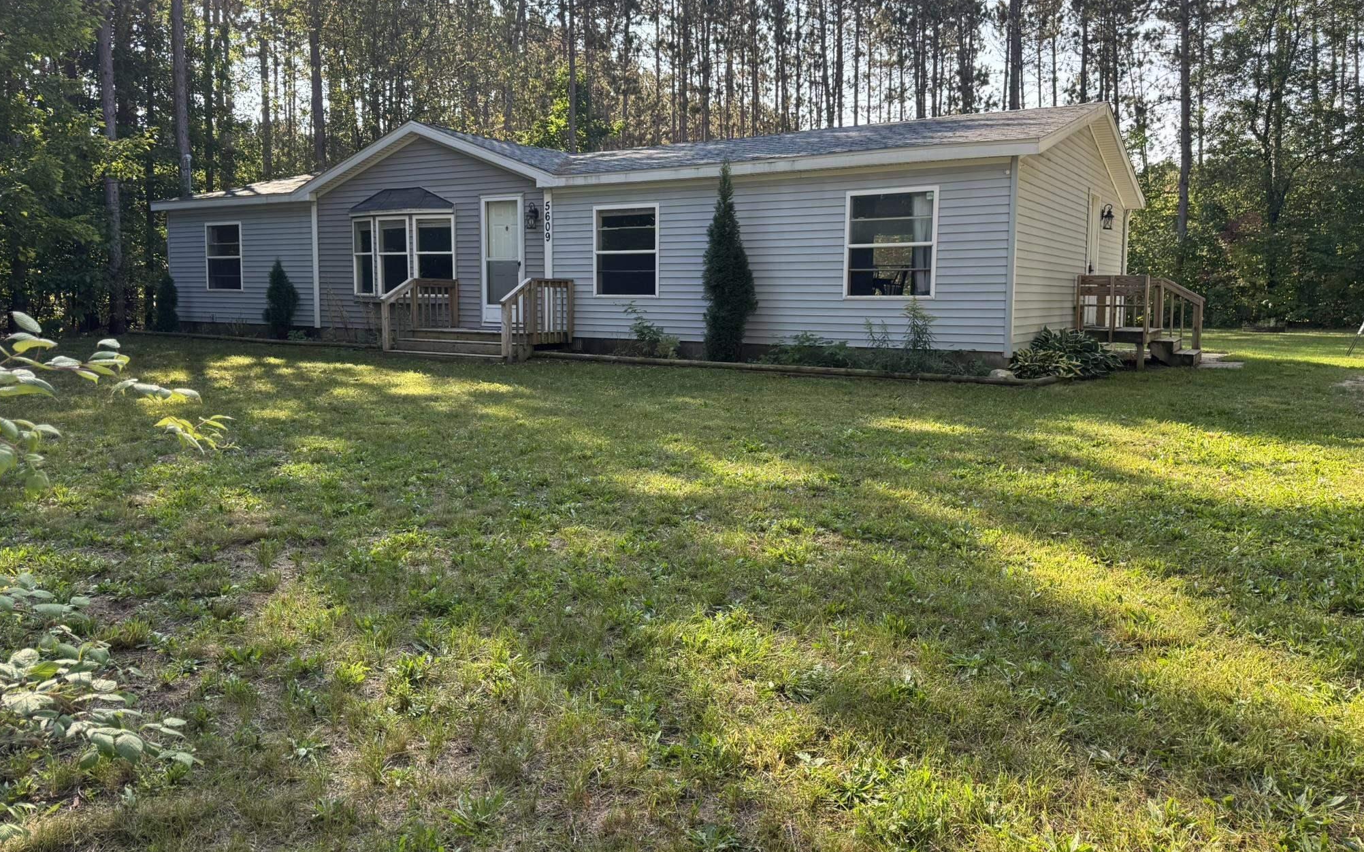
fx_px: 966
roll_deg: -0.6
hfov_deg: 70.4
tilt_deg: -6.4
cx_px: 670
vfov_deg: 47.5
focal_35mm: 26
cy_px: 387
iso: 80
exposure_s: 1/567
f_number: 1.78
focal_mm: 6.76
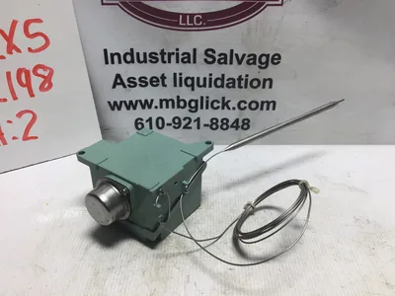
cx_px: 198
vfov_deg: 45.4
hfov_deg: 58.4
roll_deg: -1.8
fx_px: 354
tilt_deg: -31.0
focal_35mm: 31
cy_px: 148
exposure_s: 1/120
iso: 25
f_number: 2.4
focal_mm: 3.3
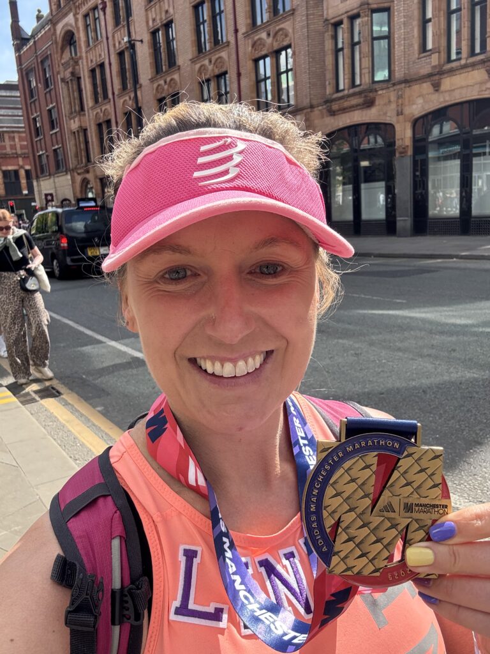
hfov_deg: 46.8
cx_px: 245
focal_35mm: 30
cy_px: 327
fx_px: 566
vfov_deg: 60.0
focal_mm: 2.69
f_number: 1.9
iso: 25
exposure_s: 1/400
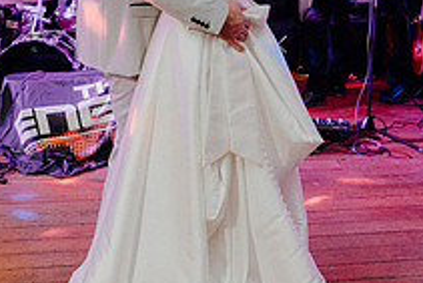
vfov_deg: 20.6
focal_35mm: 66
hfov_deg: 30.3
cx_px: 152
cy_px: 107
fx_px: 776
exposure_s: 1/160
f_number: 3.5
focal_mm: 24
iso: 2500
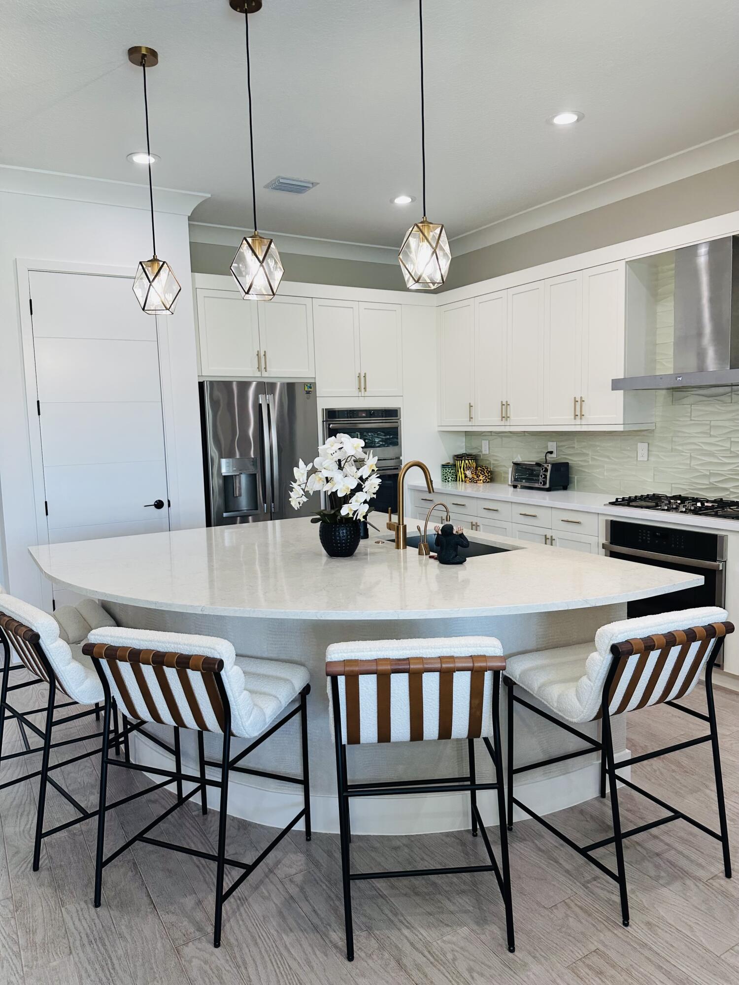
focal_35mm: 24
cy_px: 492
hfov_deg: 56.8
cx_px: 370
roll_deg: +0.7
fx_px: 683
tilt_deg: -4.5
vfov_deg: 71.6
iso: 125
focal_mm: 6.86
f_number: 1.78
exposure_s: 1/120
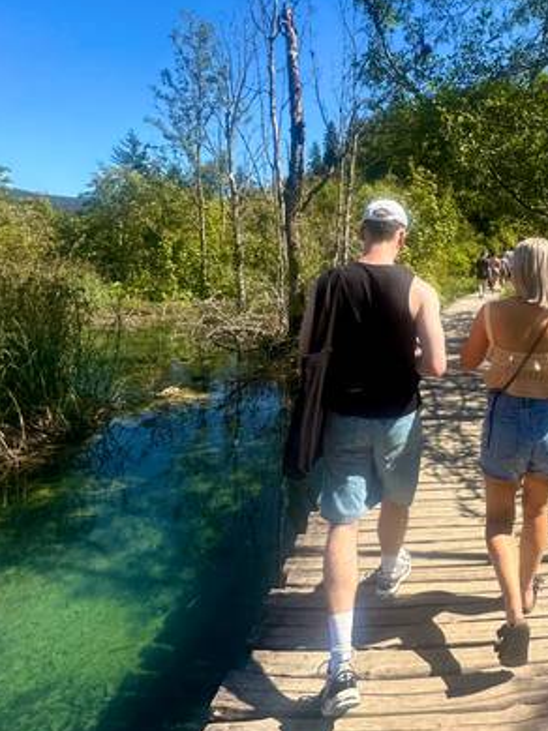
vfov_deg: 72.8
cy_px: 277
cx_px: 441
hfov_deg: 54.6
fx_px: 486
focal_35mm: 23
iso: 50
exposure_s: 1/932
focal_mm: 2.22
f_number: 2.2
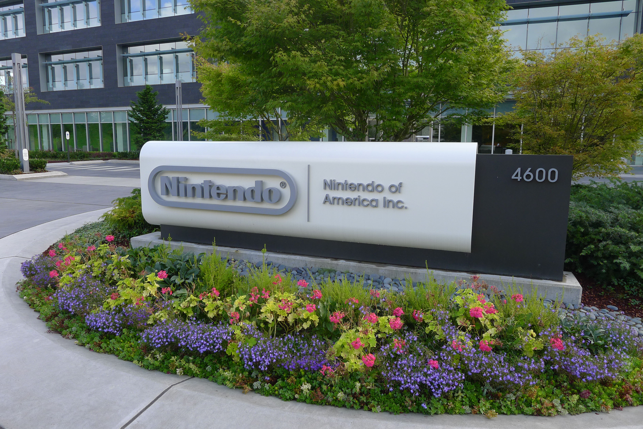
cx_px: 322
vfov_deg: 53.2
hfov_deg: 73.7
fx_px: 429
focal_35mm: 24
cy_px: 214
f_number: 2.8
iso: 80
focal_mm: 5.1
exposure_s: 1/250
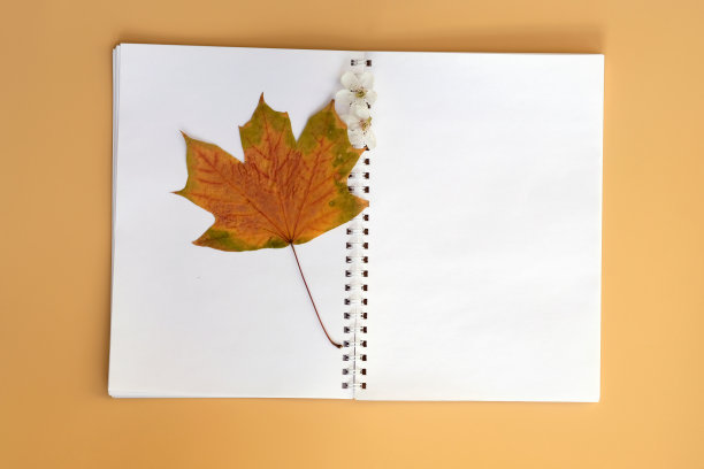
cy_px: 234
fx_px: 1760
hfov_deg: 22.6
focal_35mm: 90
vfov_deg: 15.2
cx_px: 352
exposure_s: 1/180
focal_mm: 60
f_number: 5.6
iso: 200
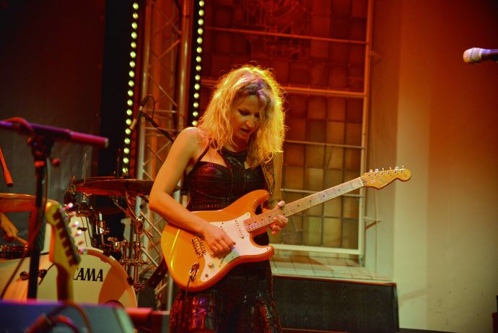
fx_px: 1038
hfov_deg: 27.0
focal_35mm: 75
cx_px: 249
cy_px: 166
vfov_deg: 18.2
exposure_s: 1/125
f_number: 5.6
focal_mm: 75
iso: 1600
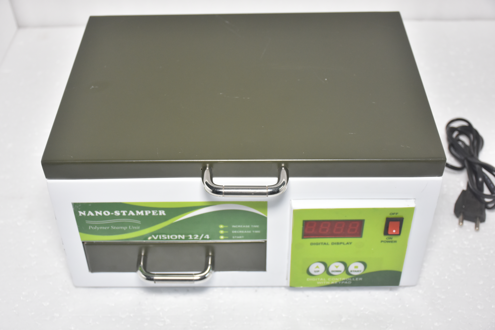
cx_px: 248
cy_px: 165
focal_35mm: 51
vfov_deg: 26.5
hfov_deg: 38.9
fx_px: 701
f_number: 4.2
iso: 1000
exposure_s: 1/160
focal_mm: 34
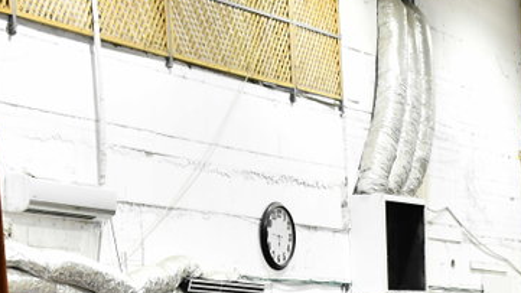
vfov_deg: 8.9
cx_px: 554
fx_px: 1796
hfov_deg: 16.1
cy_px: 525
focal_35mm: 130
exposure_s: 1/125
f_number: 5.6
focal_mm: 32
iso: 2000
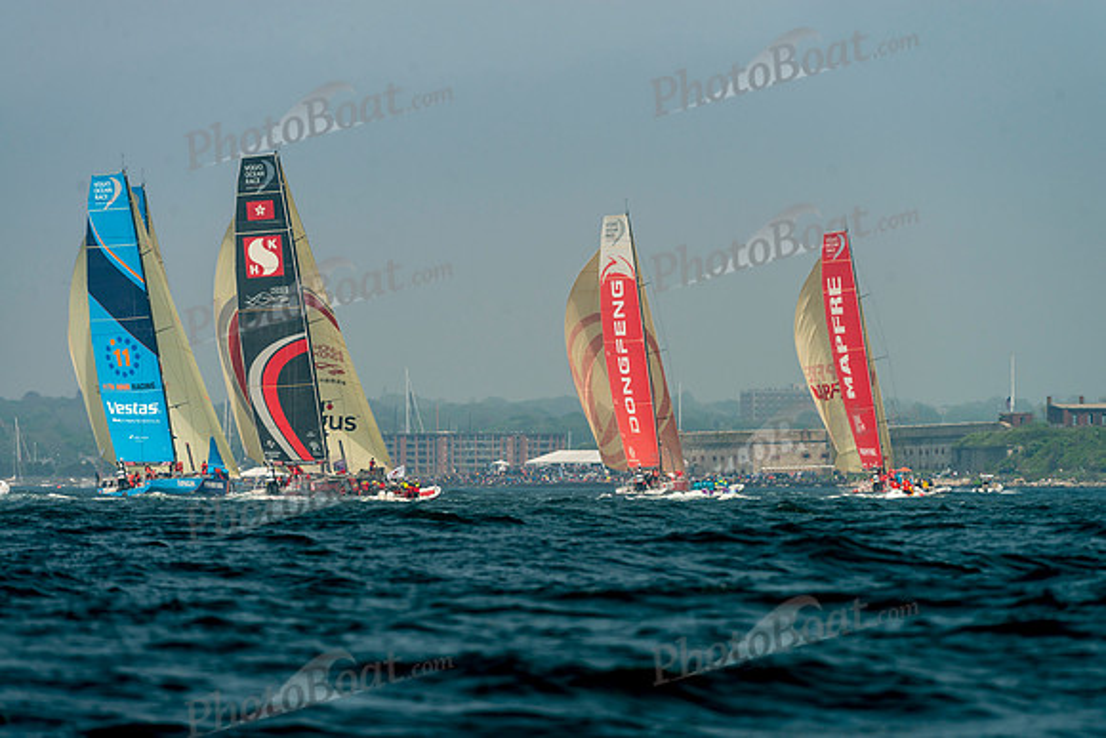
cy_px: 369
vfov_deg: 3.4
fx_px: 12320
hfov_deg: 5.1
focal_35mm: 401
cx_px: 553
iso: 280
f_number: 7.1
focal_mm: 400
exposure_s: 1/1250
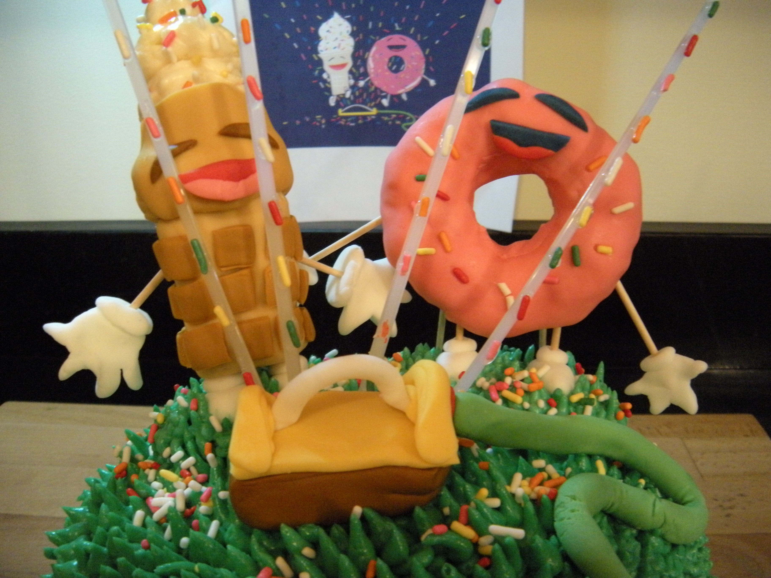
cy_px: 289
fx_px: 780
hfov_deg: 52.6
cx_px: 386
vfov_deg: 40.7
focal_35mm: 35
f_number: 3.8
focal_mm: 5.9
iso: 400
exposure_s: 1/13.1
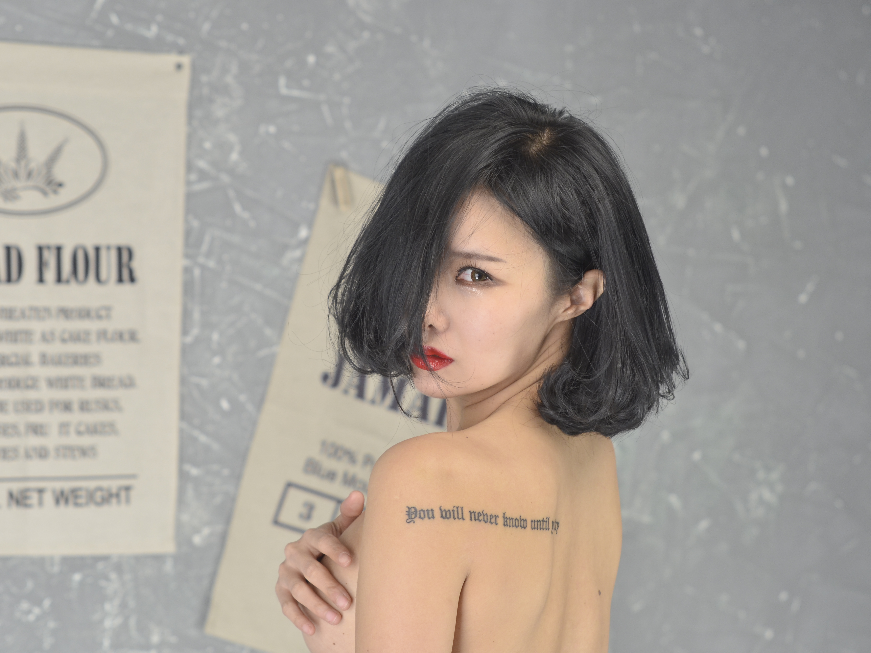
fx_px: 2893
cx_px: 490
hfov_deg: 17.1
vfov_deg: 12.9
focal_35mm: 115
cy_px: 329
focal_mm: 70
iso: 400
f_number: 4
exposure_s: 1/160
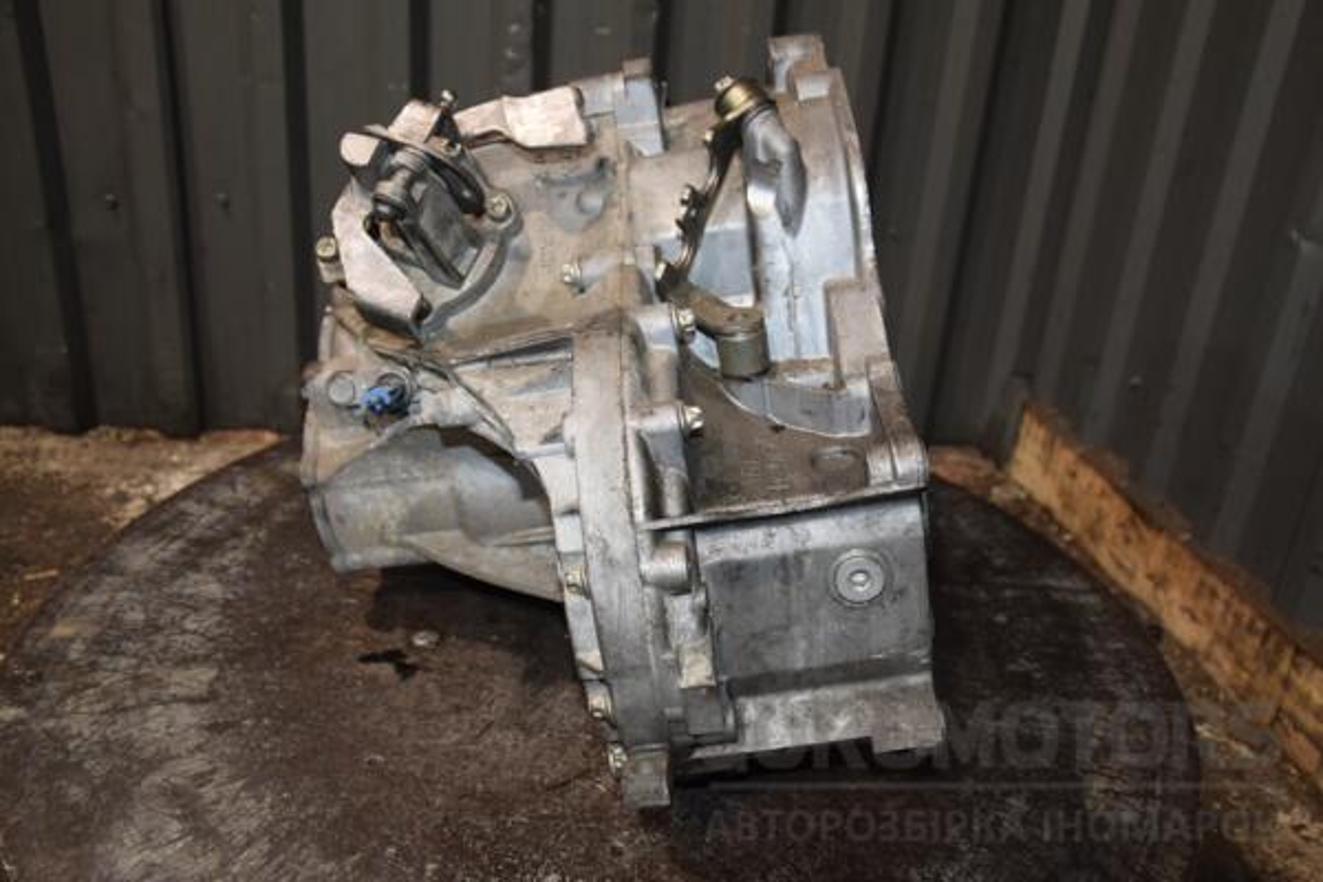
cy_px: 441
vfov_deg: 40.0
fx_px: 1213
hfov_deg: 57.2
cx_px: 662
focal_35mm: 33
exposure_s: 1/60
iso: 800
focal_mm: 22
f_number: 5
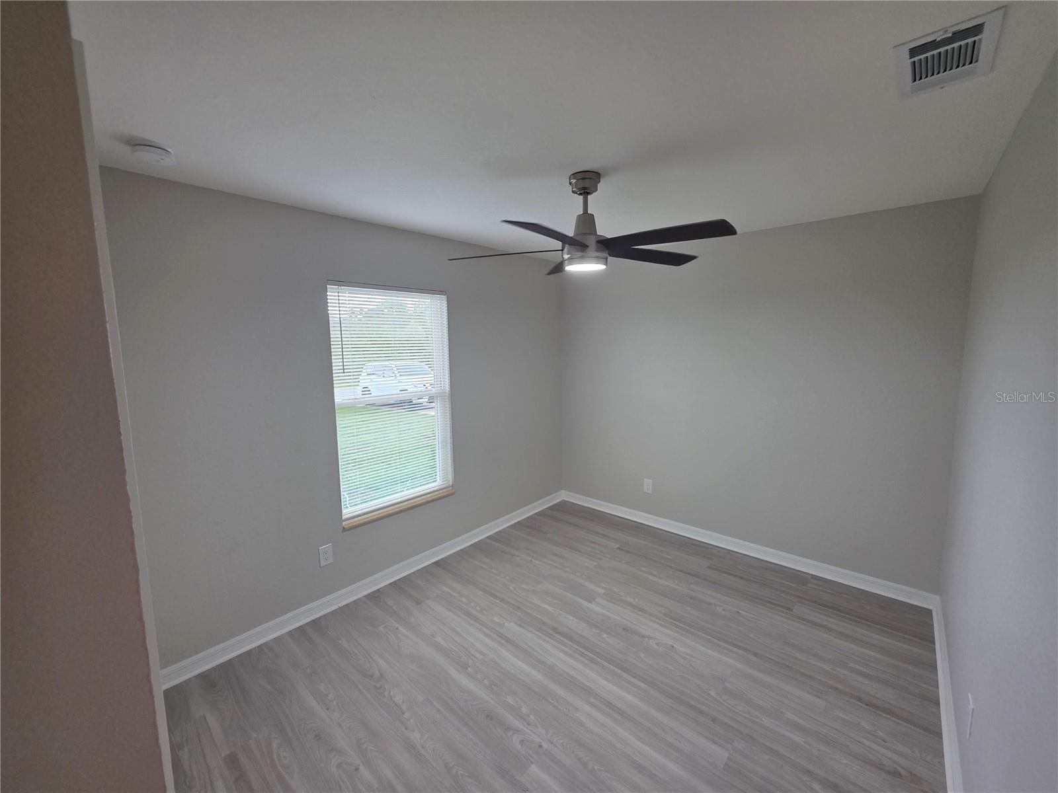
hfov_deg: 106.2
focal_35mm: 13
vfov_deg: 89.9
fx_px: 397
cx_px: 529
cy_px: 396
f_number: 1.9
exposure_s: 1/120
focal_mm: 2.2
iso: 125
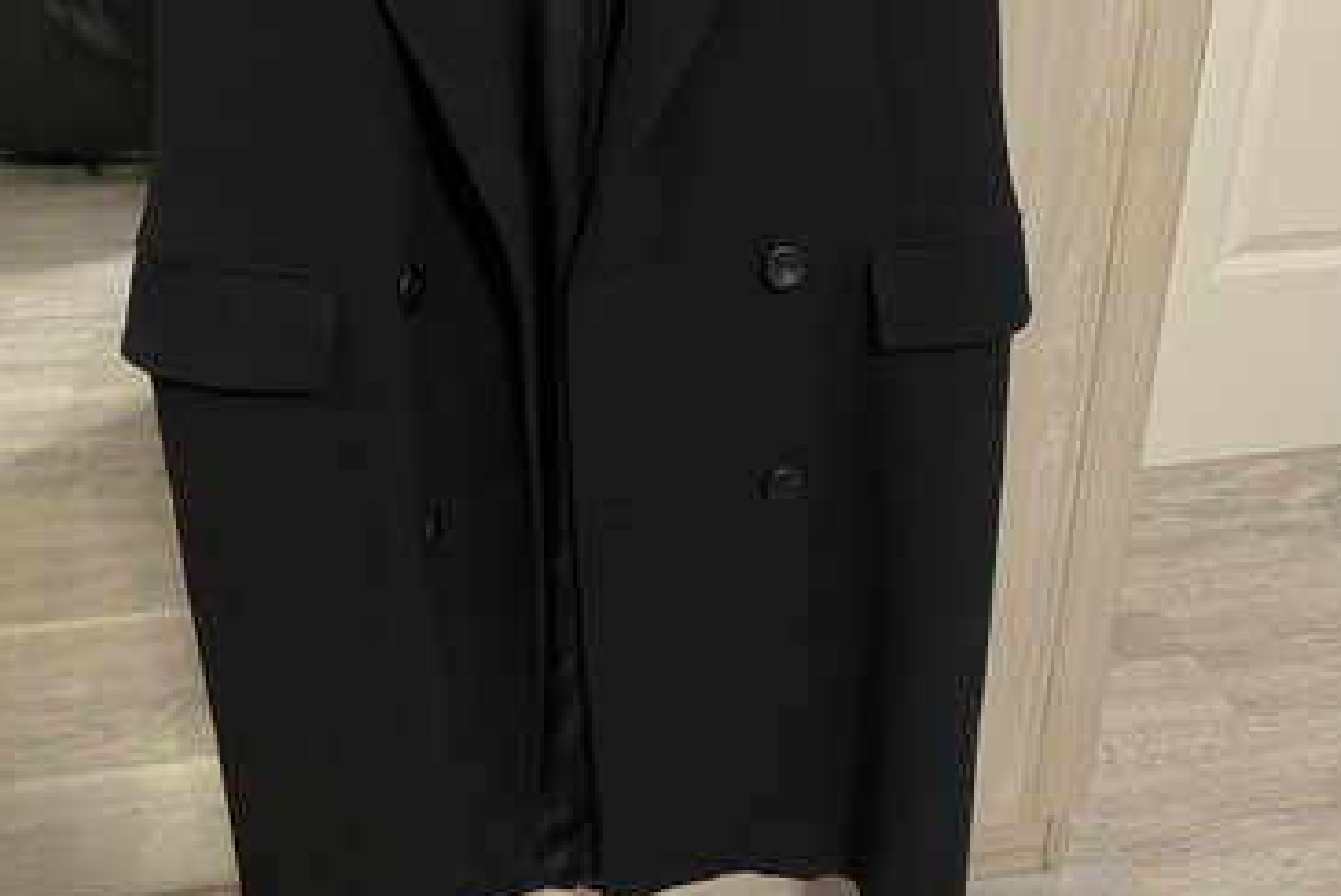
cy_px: 154
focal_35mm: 37
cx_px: 674
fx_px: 1379
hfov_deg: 51.8
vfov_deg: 34.7
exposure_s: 1/25
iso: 800
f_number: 1.8
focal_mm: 4.25
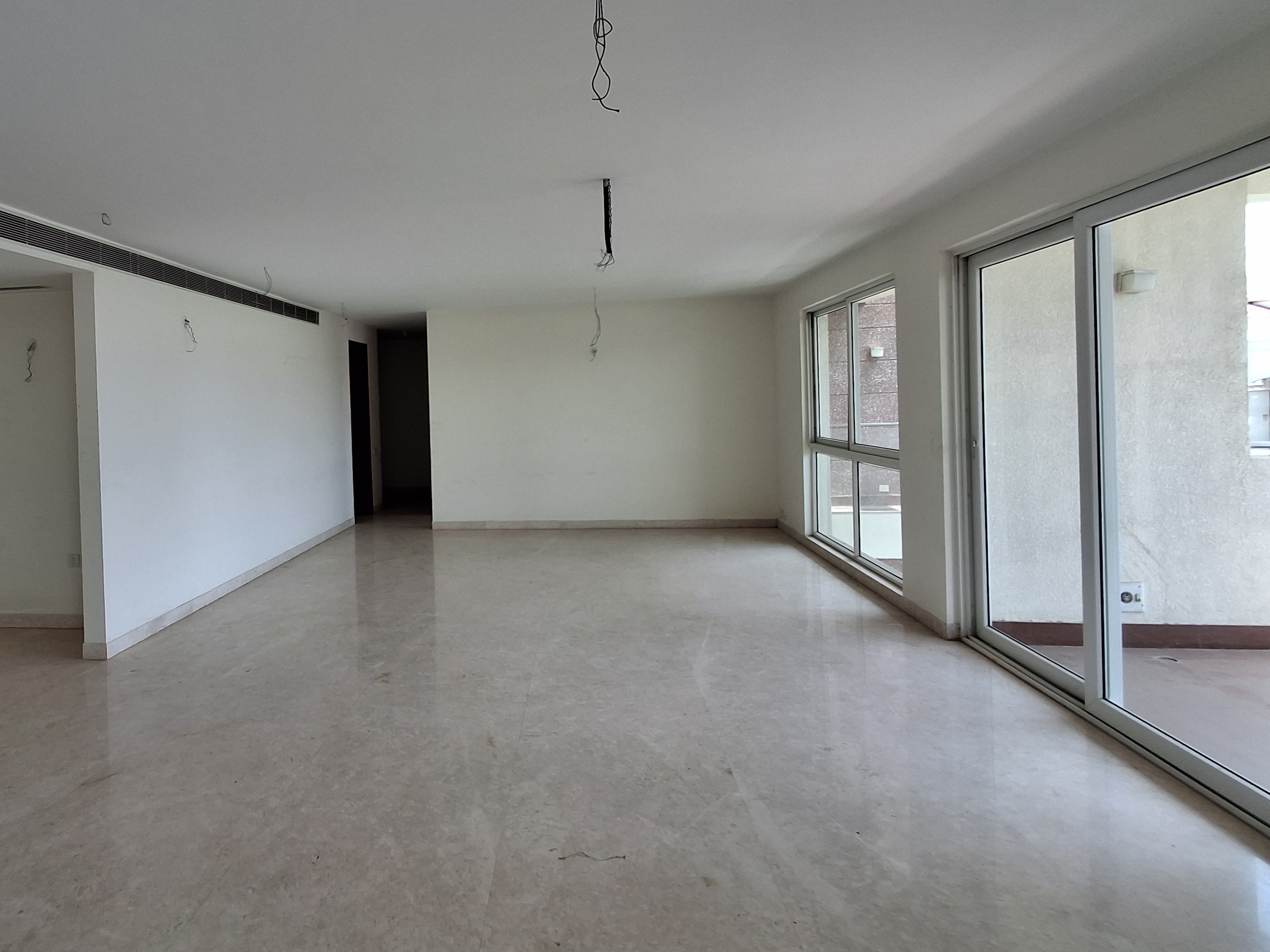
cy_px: 408
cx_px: 487
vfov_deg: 63.2
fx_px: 770
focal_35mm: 21
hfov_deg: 77.8
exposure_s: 1/100
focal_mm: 1.64
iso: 40
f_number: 2.2
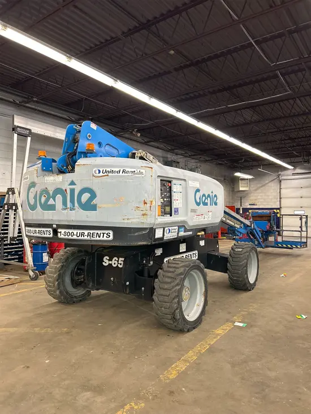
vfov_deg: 67.3
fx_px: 311
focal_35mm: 26
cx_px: 156
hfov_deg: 53.1
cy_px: 207
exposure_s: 1/60
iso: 250
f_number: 1.5
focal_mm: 5.7
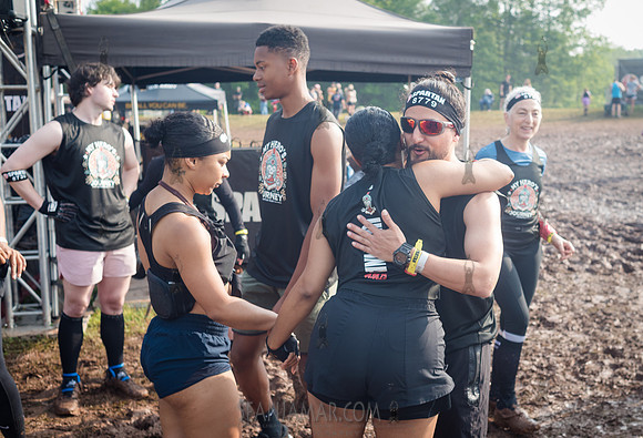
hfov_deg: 44.4
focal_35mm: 44
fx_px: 784
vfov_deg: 31.2
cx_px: 383
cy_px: 225
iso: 250
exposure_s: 1/400
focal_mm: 35
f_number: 4.5
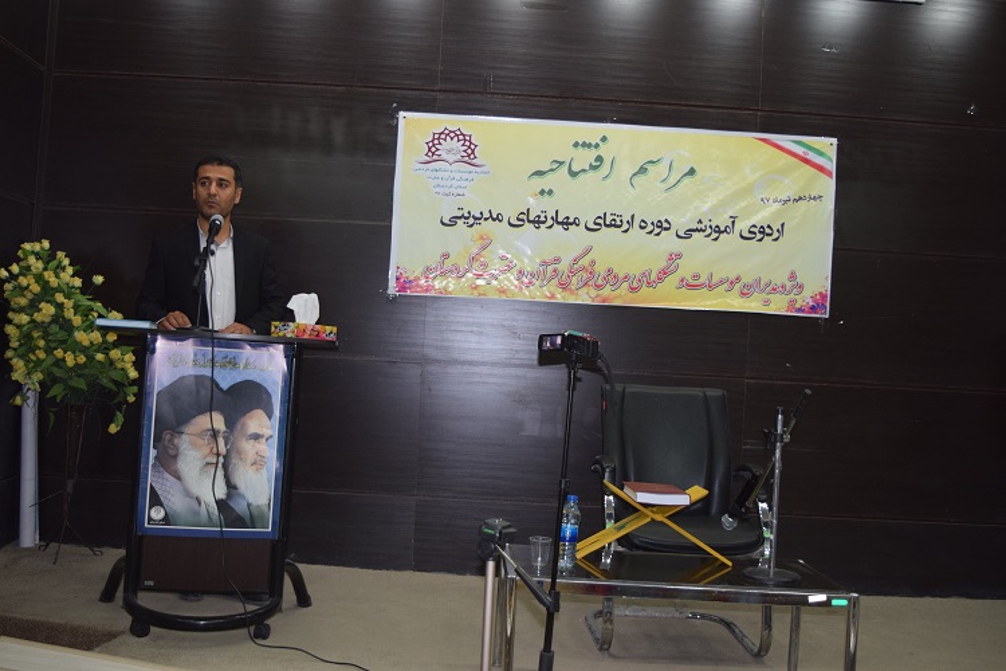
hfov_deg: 51.3
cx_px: 503
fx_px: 1048
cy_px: 336
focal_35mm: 38
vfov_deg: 35.5
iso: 800
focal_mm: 25
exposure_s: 1/80
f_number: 4
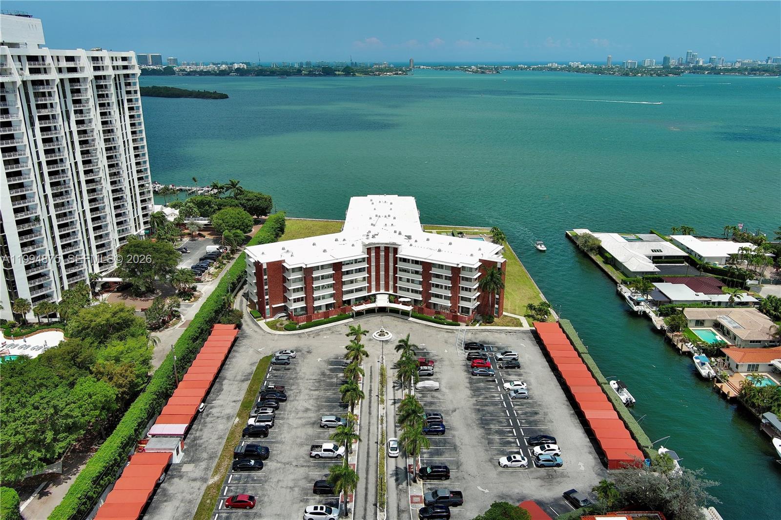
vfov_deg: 44.9
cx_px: 390
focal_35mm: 29
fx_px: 629
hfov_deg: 63.7
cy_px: 260
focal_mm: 10.57
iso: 100
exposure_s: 1/2342
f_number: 2.8
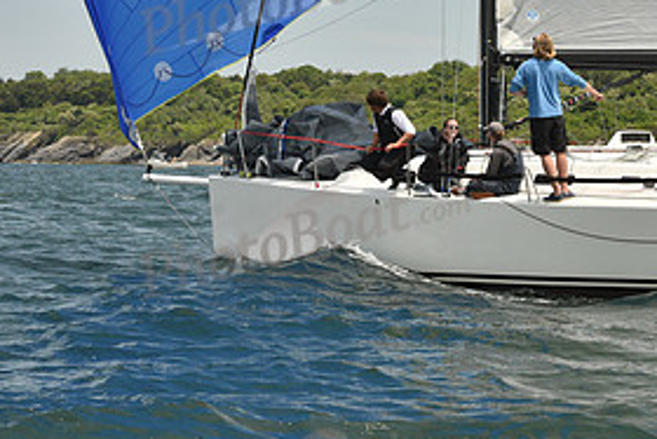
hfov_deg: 14.0
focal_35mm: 145
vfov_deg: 9.4
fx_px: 2647
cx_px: 594
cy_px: 83
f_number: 8
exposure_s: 1/1600
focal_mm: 70
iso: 400
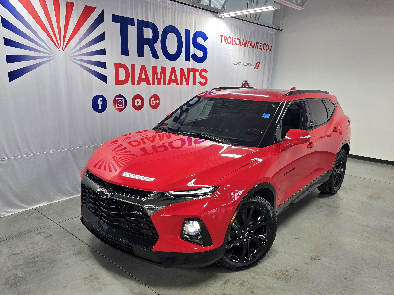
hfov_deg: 73.9
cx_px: 197
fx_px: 262
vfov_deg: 58.9
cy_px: 148
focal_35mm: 23
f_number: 1.7
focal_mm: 6.3
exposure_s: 1/120
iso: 80
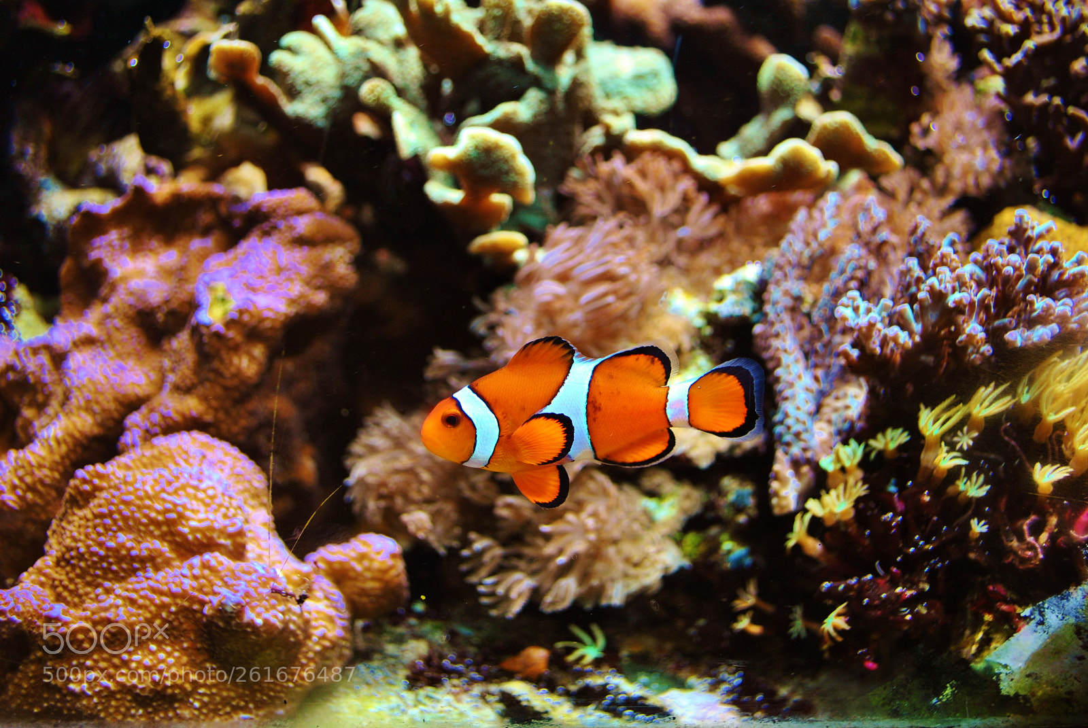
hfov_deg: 53.1
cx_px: 544
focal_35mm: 36
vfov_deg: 37.0
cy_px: 364
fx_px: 1089
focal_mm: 24
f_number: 4.2
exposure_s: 1/80
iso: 200
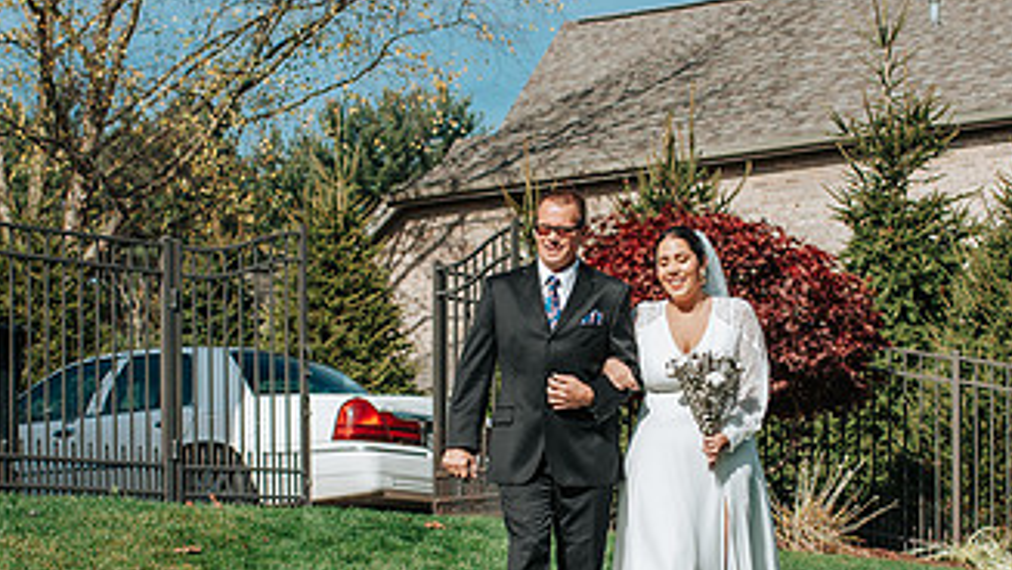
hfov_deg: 21.1
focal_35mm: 101
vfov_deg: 11.9
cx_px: 538
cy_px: 487
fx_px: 2710
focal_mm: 35
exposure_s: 1/1250
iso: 100
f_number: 3.5
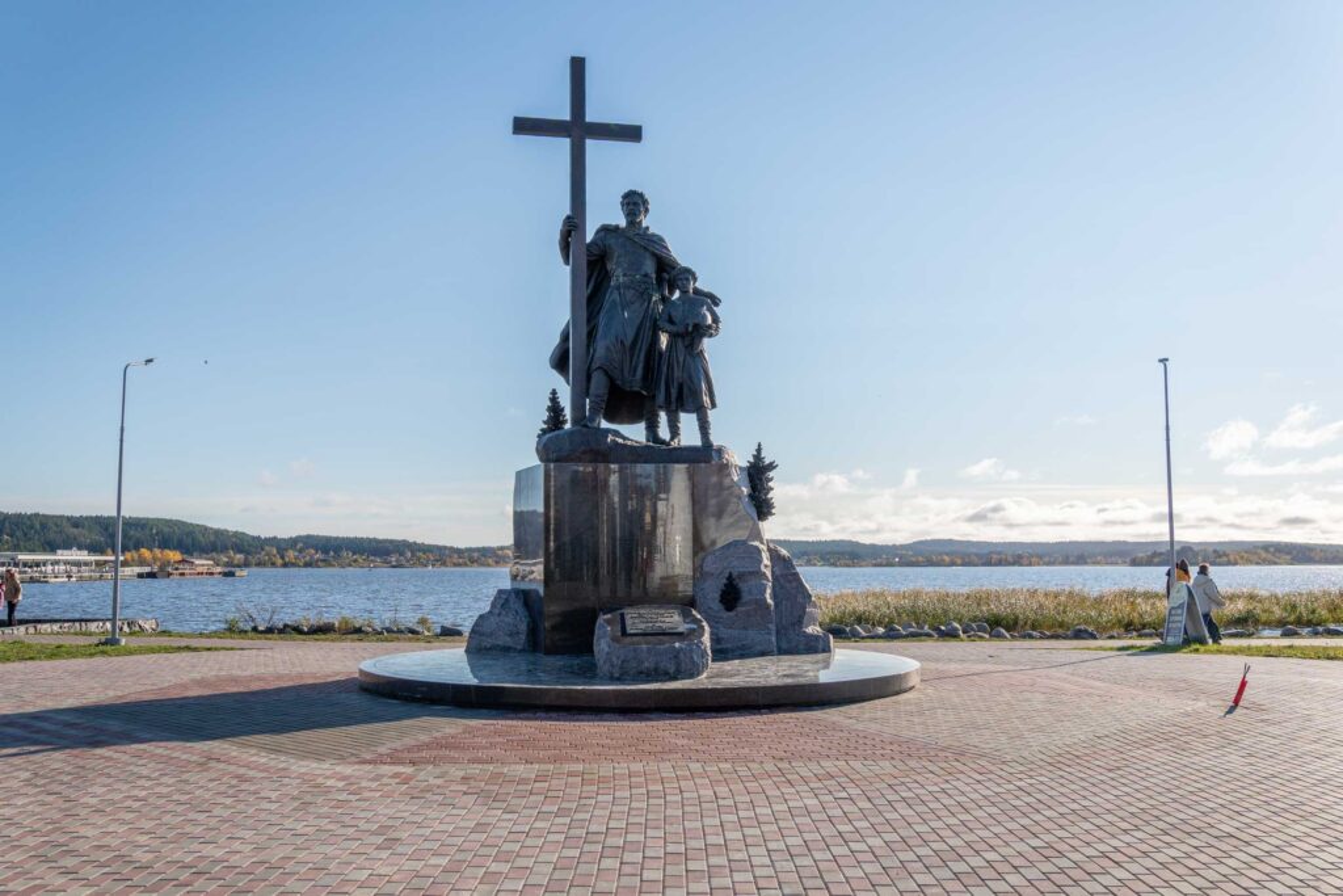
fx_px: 1119
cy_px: 448
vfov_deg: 43.6
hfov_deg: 61.9
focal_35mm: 30
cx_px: 672
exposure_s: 1/1600
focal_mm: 20
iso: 100
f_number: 5
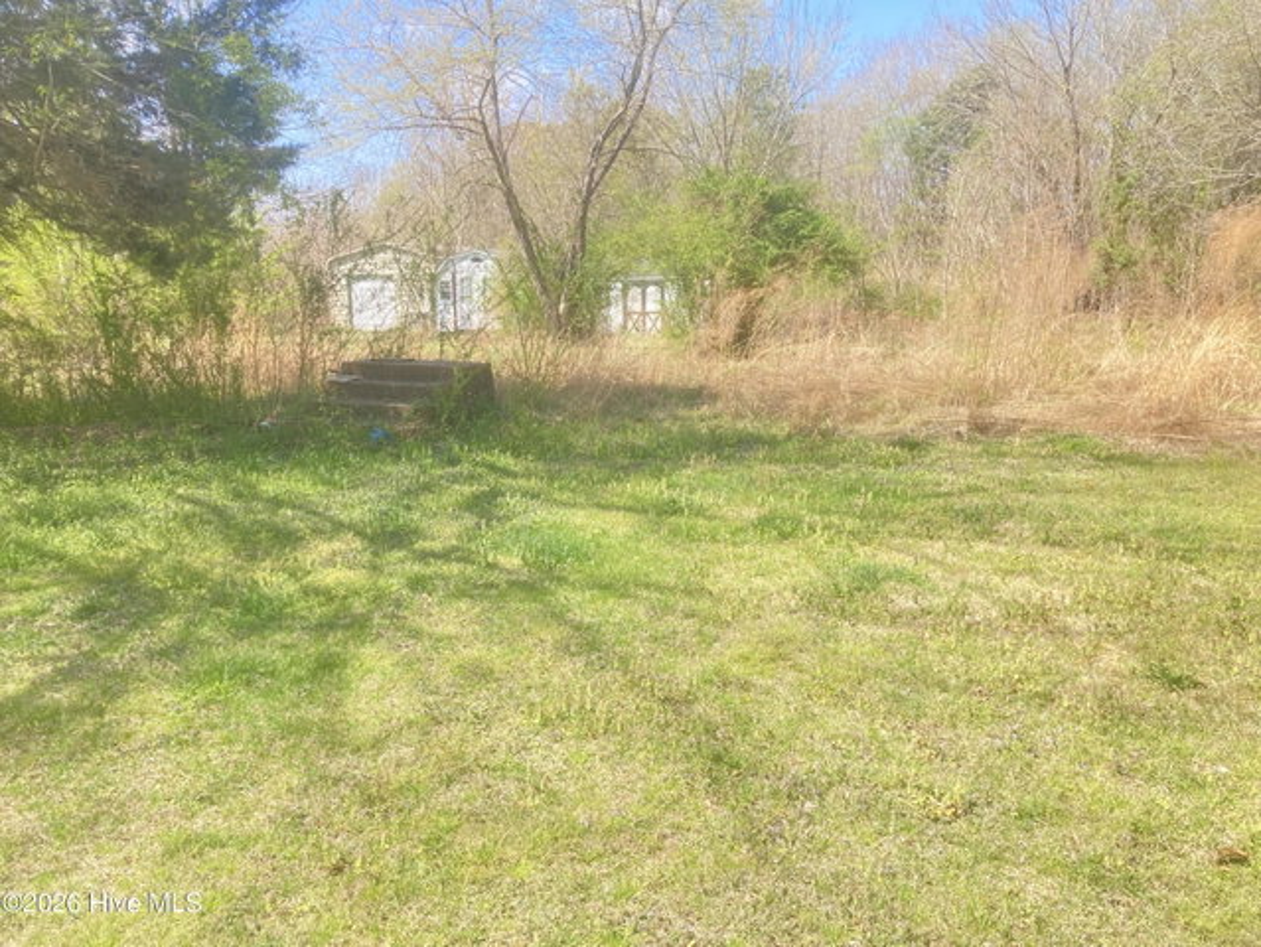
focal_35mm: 28
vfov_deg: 49.8
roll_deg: +0.4
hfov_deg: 63.4
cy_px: 474
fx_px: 1021
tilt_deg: -10.0
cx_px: 630
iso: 20
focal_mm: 3.99
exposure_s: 1/389
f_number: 1.8
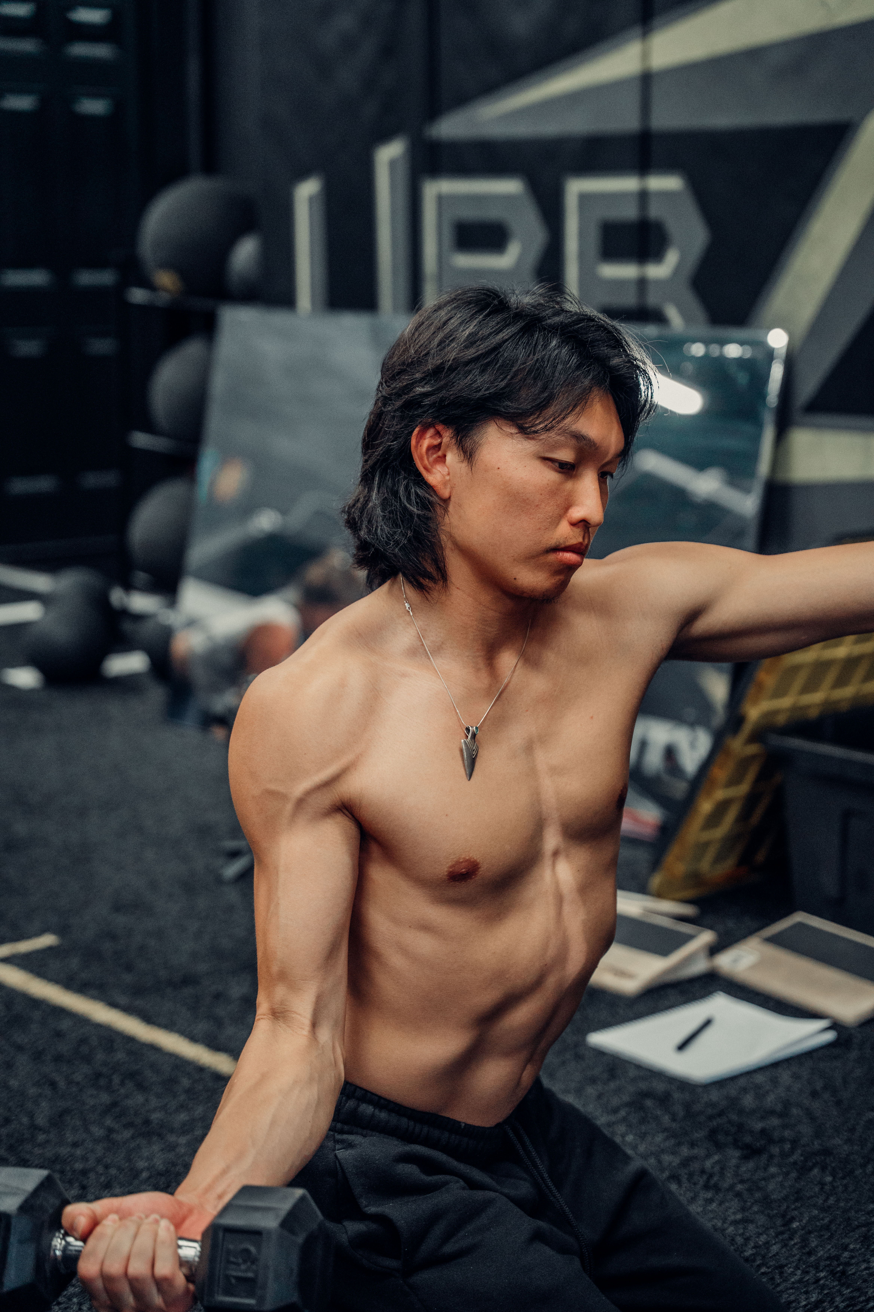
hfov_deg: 20.5
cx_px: 437
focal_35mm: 66
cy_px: 656
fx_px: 2414
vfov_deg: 30.4
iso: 4000
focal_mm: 66.3
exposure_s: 1/320
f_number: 2.8
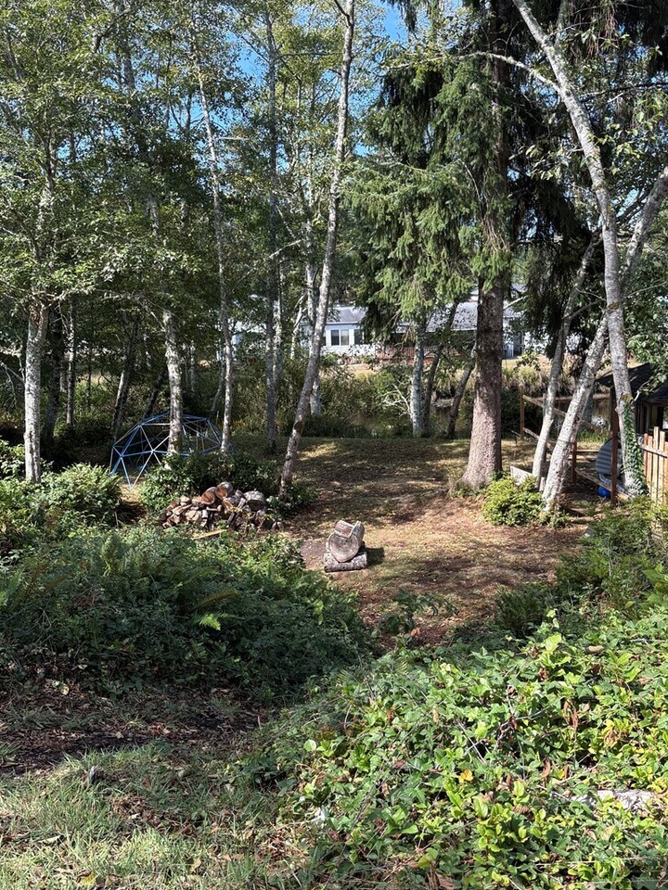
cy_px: 504
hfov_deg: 36.8
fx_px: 1003
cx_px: 335
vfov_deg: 47.7
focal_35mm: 39
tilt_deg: -12.2
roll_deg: +1.8
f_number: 1.6
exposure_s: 1/618
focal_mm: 5.96
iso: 50
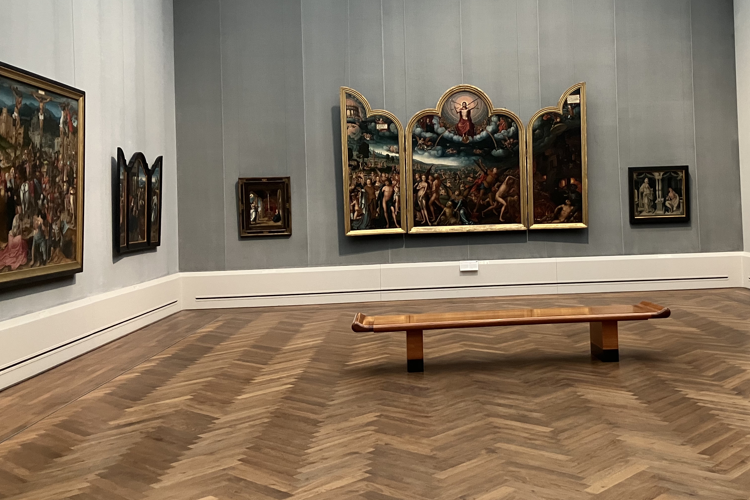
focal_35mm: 39
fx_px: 812
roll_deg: +1.5
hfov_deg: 48.8
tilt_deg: +1.9
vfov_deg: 34.0
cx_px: 489
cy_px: 186
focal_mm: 3.99
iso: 250
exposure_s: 1/60
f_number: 1.8
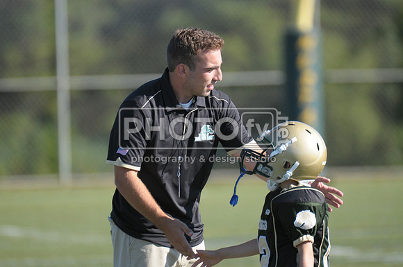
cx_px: 202
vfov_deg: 2.3
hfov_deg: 3.4
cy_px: 134
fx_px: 6707
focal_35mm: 600
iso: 640
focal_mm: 400
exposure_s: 1/2500
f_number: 4
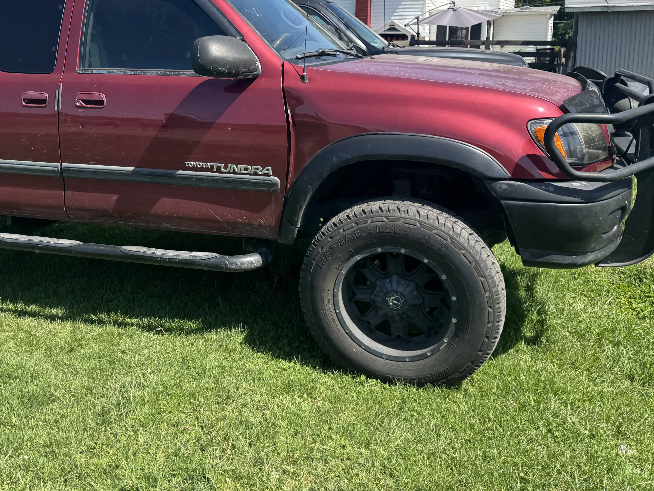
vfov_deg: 39.2
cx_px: 188
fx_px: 680
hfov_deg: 49.9
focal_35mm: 36
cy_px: 165
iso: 80
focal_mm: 6.76
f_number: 1.78
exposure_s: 1/1923
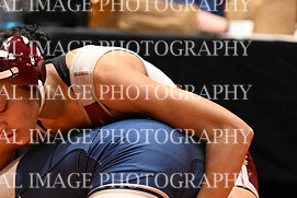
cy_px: 114
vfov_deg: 2.1
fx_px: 5307
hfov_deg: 3.2
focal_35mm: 643
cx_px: 93
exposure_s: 1/767
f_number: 2.8
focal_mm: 200
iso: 3600
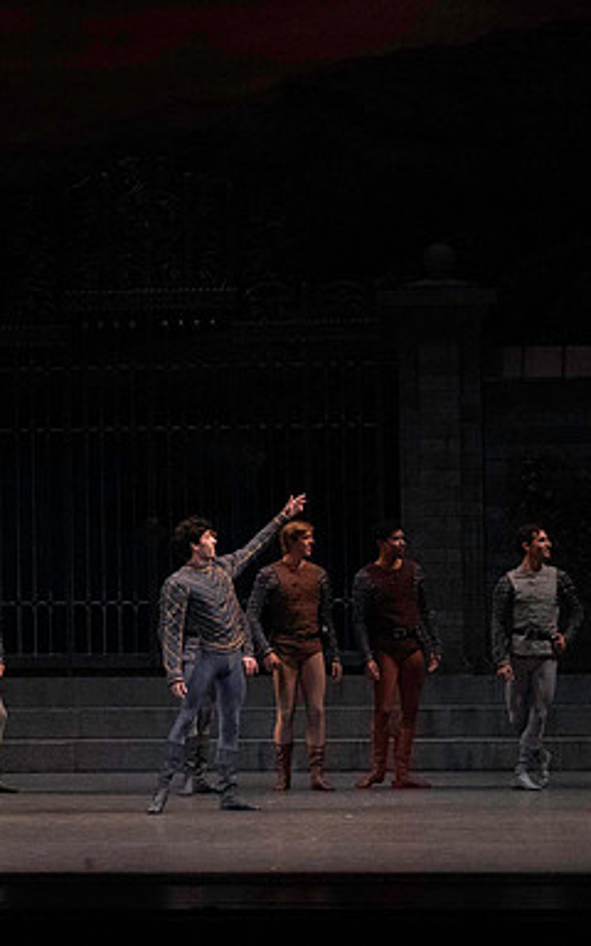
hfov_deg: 8.3
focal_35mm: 157
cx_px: 54
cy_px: 472
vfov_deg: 13.3
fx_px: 4046
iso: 16000
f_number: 13
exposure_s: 1/400
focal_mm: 102
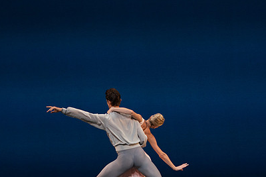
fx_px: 2143
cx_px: 88
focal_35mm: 290
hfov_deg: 7.1
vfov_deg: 4.7
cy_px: 114
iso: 3200
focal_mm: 200
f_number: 8
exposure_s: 1/500
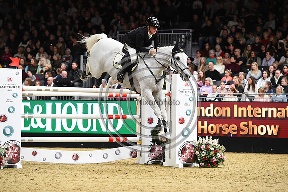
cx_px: 144
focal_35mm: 150
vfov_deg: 9.1
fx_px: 1199
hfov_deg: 13.7
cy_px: 96
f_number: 4
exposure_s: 1/800
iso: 5000
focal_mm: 150
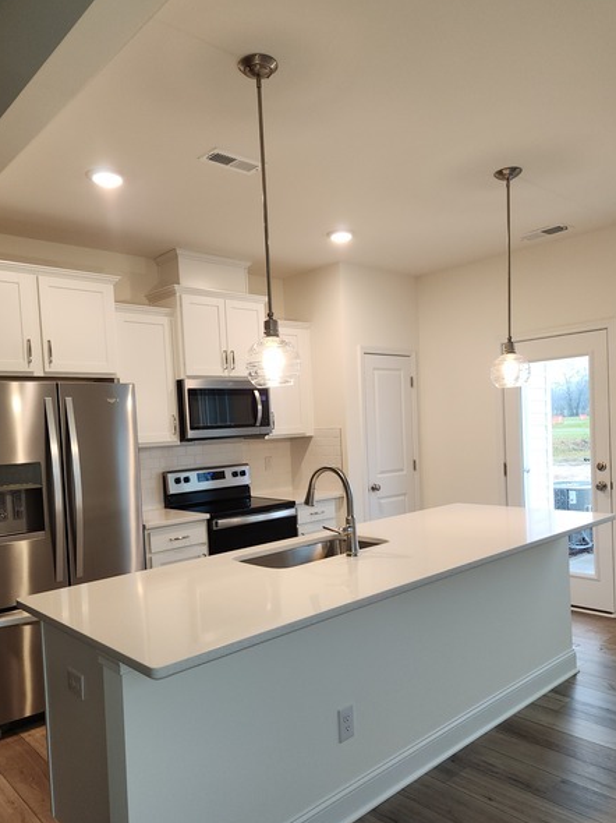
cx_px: 300
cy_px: 453
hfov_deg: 53.0
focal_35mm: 26
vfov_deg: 67.2
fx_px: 617
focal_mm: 5.4
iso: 100
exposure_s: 1/60
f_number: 1.8
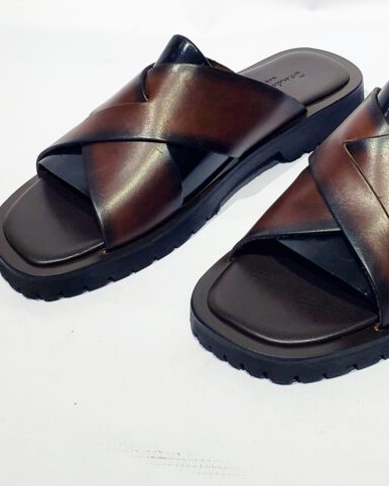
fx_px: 575
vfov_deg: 45.6
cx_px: 248
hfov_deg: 37.1
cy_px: 202
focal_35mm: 40
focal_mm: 4.3
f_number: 2.4
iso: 80
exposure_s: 1/100
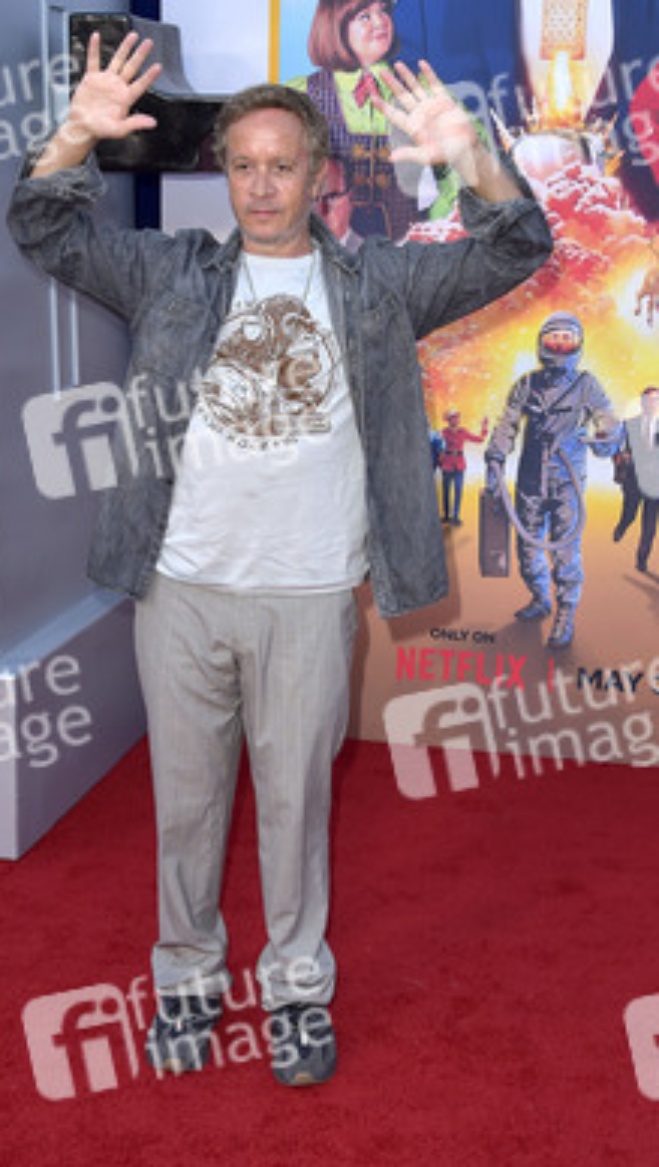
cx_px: 266
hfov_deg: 29.0
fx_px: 1270
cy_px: 577
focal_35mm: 41
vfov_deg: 49.4
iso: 400
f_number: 6.3
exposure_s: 1/250
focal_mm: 38
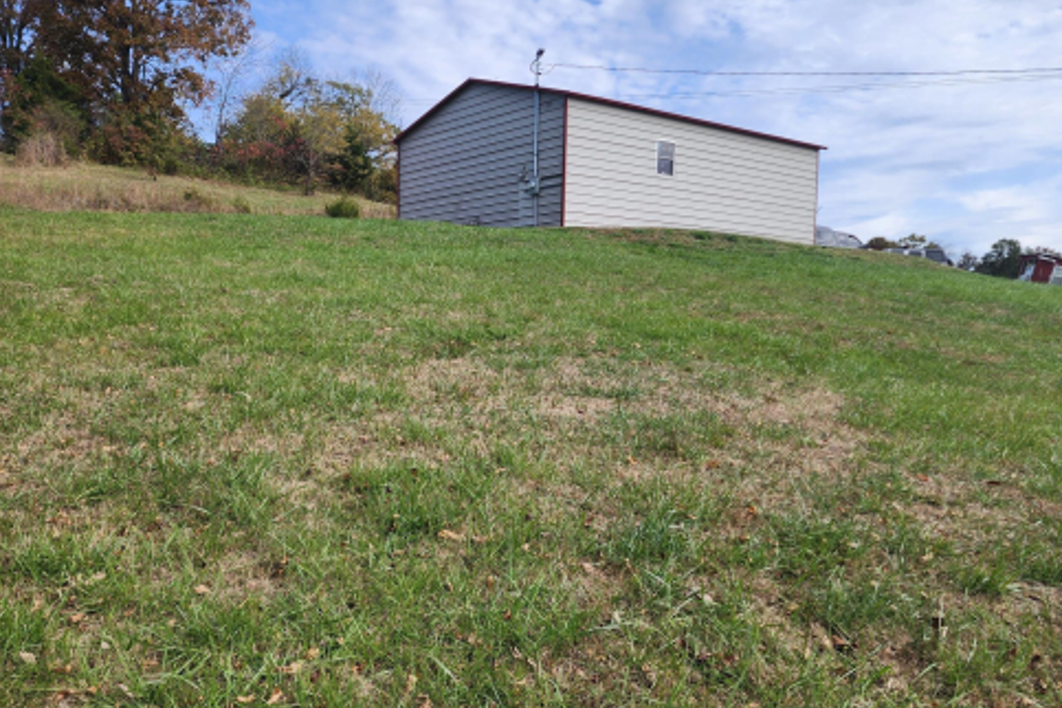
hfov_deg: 56.8
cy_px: 429
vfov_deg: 39.8
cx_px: 430
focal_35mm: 33
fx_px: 973
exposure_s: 1/740
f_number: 1.8
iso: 12
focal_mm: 6.4
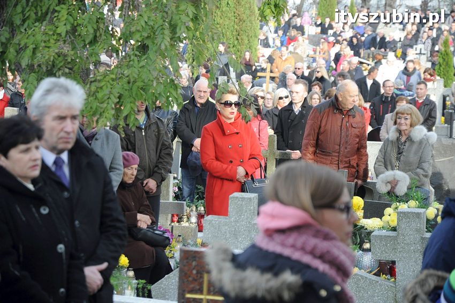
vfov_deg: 8.7
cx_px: 228
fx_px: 1989
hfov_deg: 13.1
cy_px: 152
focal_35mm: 158
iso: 800
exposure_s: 1/320
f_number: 5.6
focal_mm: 105
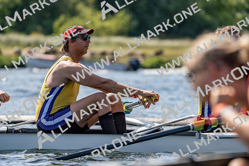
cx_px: 124
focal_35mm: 359
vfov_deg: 3.8
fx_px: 2484
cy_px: 83
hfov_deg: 5.7
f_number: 6.3
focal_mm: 359
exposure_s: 1/2000
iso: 320
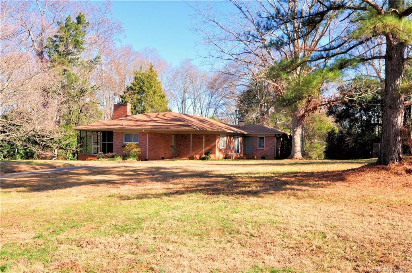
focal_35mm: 38
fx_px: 428
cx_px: 206
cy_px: 136
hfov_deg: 51.4
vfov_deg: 35.4
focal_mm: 25
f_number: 10
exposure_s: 1/160
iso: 200
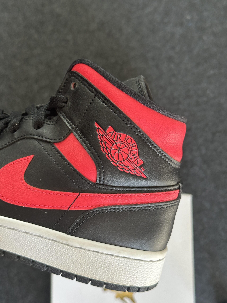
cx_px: 114
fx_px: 420
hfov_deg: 30.3
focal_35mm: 48
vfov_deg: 39.7
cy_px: 152
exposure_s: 1/50
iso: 250
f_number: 1.78
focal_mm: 6.86
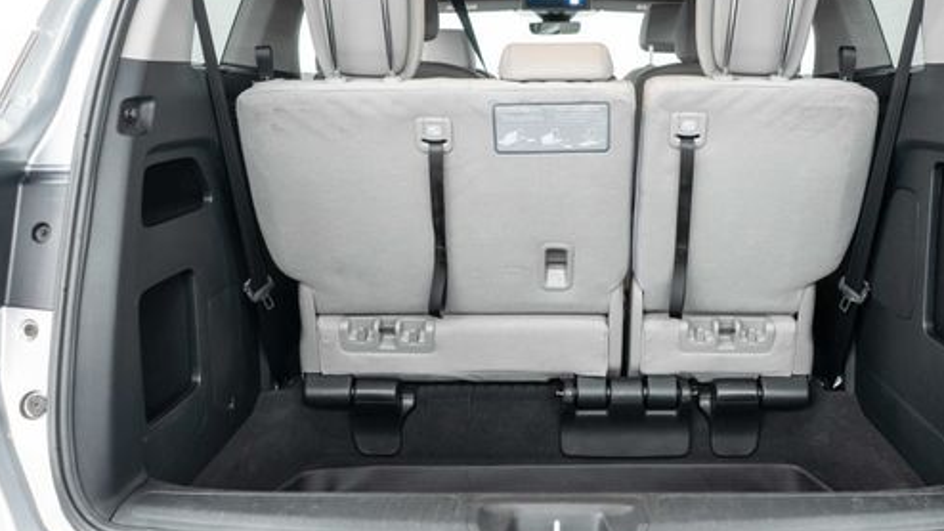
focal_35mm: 38
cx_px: 560
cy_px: 198
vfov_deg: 31.1
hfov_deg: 52.5
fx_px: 951
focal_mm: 28
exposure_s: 1/40
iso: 1250
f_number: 3.2
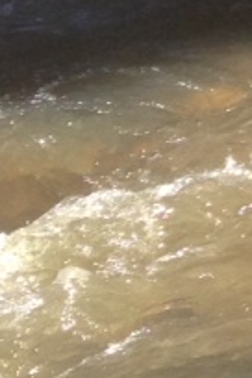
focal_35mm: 286
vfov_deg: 6.8
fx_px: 3003
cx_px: 1038
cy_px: -498
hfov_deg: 4.4
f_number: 2.4
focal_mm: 4.28
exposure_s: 1/726
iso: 50
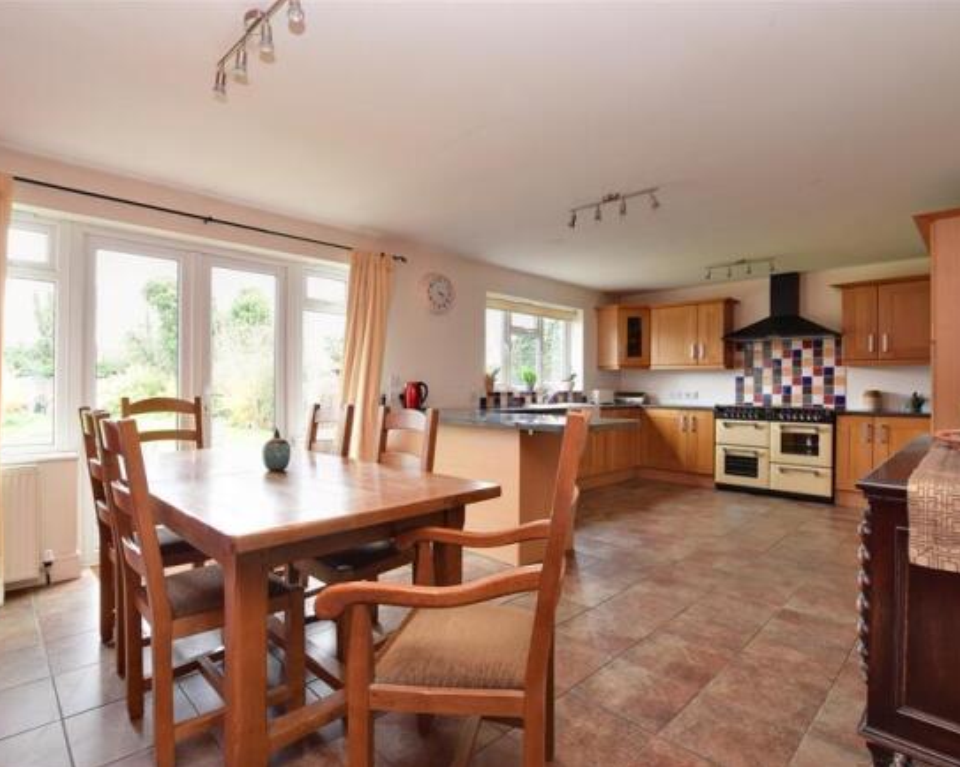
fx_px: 483
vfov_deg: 76.9
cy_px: 384
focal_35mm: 17
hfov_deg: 89.7
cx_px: 472
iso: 400
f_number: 14
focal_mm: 10
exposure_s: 1/15
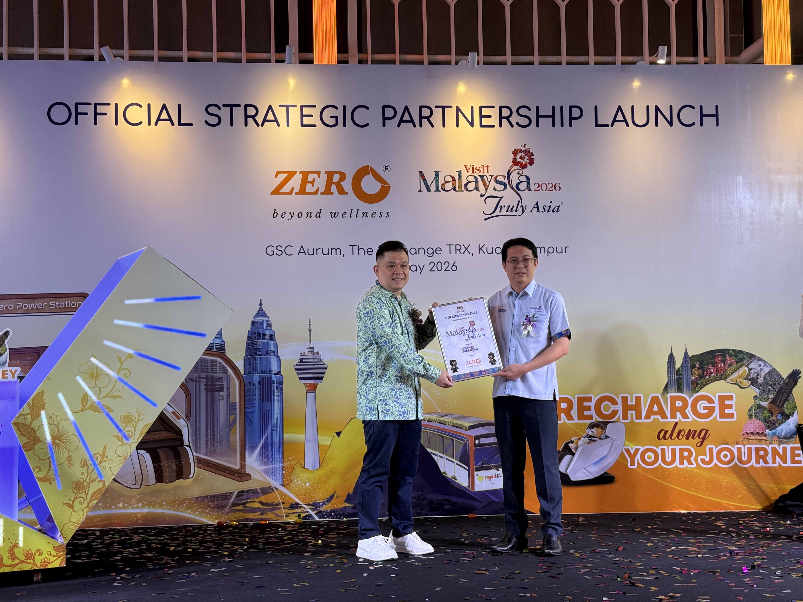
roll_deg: +0.2
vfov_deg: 30.3
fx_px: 1113
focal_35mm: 48
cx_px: 402
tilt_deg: +4.1
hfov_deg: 39.7
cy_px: 301
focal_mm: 6.76
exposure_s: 1/50
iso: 64
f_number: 1.78
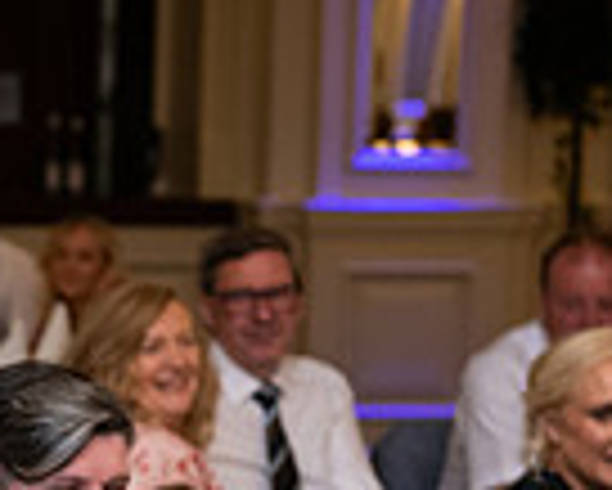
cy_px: 470
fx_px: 3770
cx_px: -396
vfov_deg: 7.4
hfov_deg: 9.0
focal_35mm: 208
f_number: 3.5
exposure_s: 1/160
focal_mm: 52
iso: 800
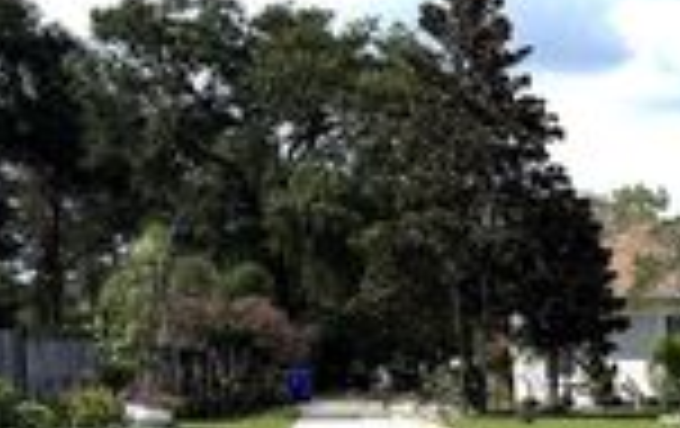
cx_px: 1040
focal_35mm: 84
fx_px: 1560
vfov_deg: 15.2
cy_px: 484
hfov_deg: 20.7
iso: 80
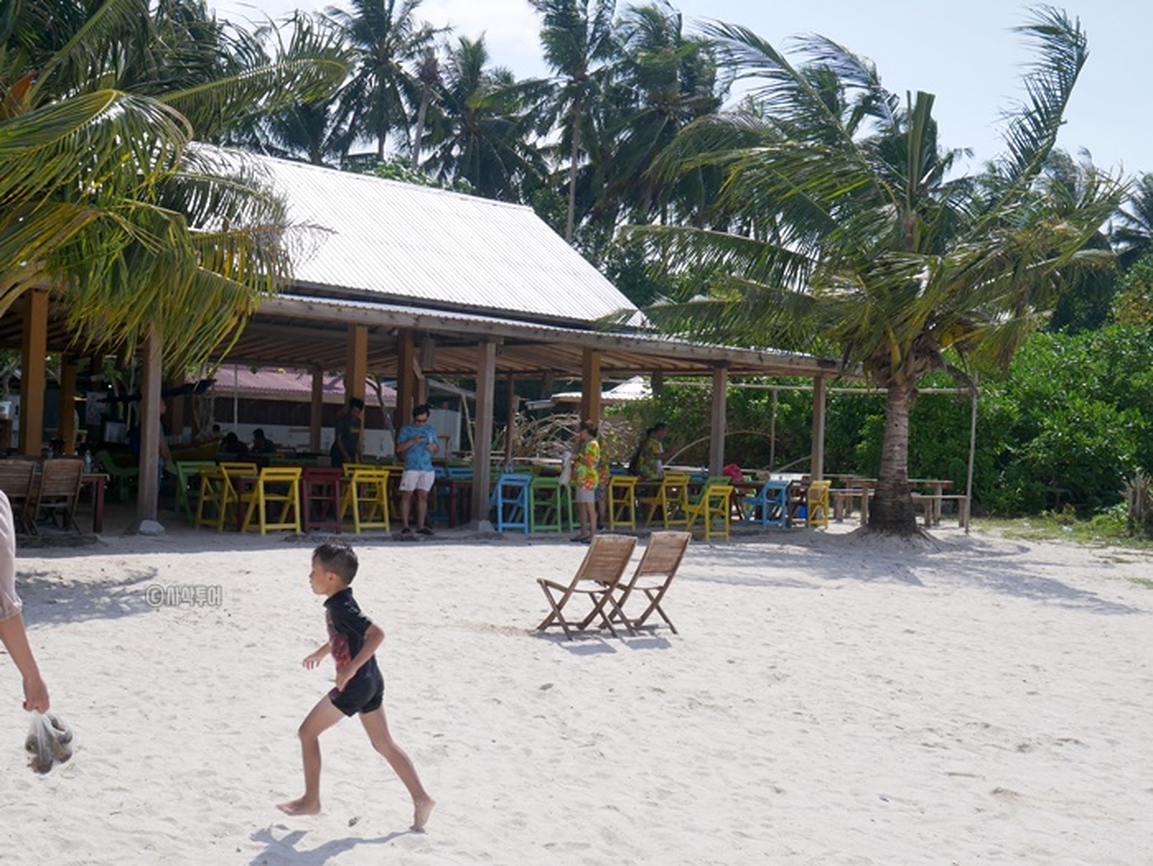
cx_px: 576
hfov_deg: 41.2
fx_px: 1533
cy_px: 433
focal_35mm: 46
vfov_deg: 31.6
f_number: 11
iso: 200
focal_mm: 23
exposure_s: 1/400
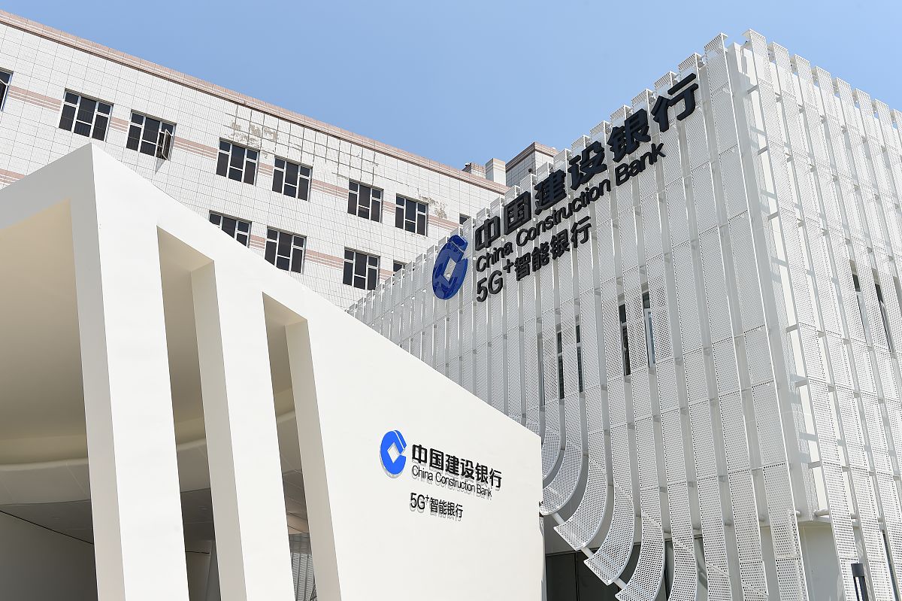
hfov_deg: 58.7
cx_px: 451
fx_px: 801
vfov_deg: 41.1
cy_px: 300
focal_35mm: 32
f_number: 9
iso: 200
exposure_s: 1/400
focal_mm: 32
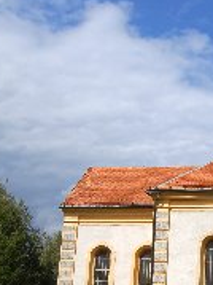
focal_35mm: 72
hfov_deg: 19.3
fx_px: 591
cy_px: 171
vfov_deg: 27.0
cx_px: 255
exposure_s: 1/500
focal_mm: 20
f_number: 11
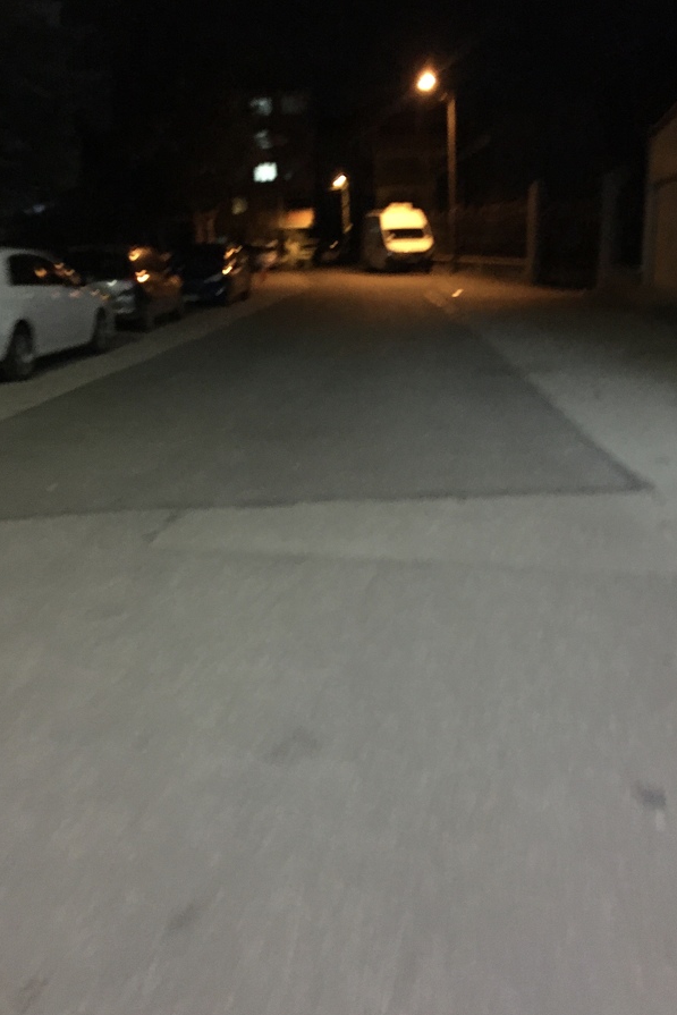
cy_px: 519
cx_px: 350
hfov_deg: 42.3
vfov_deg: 60.3
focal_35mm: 31
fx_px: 874
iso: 640
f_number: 2.2
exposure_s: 1/17
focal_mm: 4.15
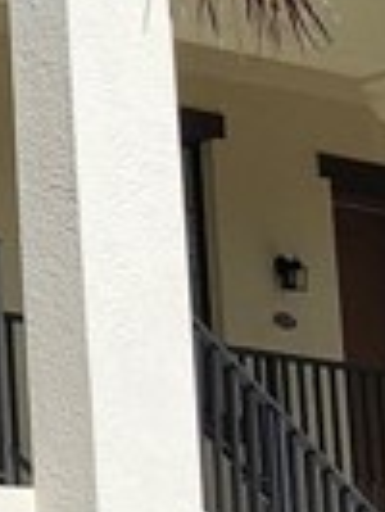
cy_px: 316
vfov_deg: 9.2
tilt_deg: +11.2
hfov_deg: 6.4
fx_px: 3198
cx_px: -689
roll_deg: -0.1
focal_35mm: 216
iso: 25
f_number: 1.8
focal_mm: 3.99
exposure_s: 1/2667
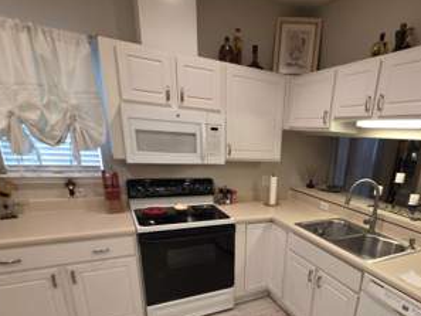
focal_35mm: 21
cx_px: 272
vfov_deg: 60.0
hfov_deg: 77.0
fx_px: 256
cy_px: 238
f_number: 1.9
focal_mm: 2.2
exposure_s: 1/60
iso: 200
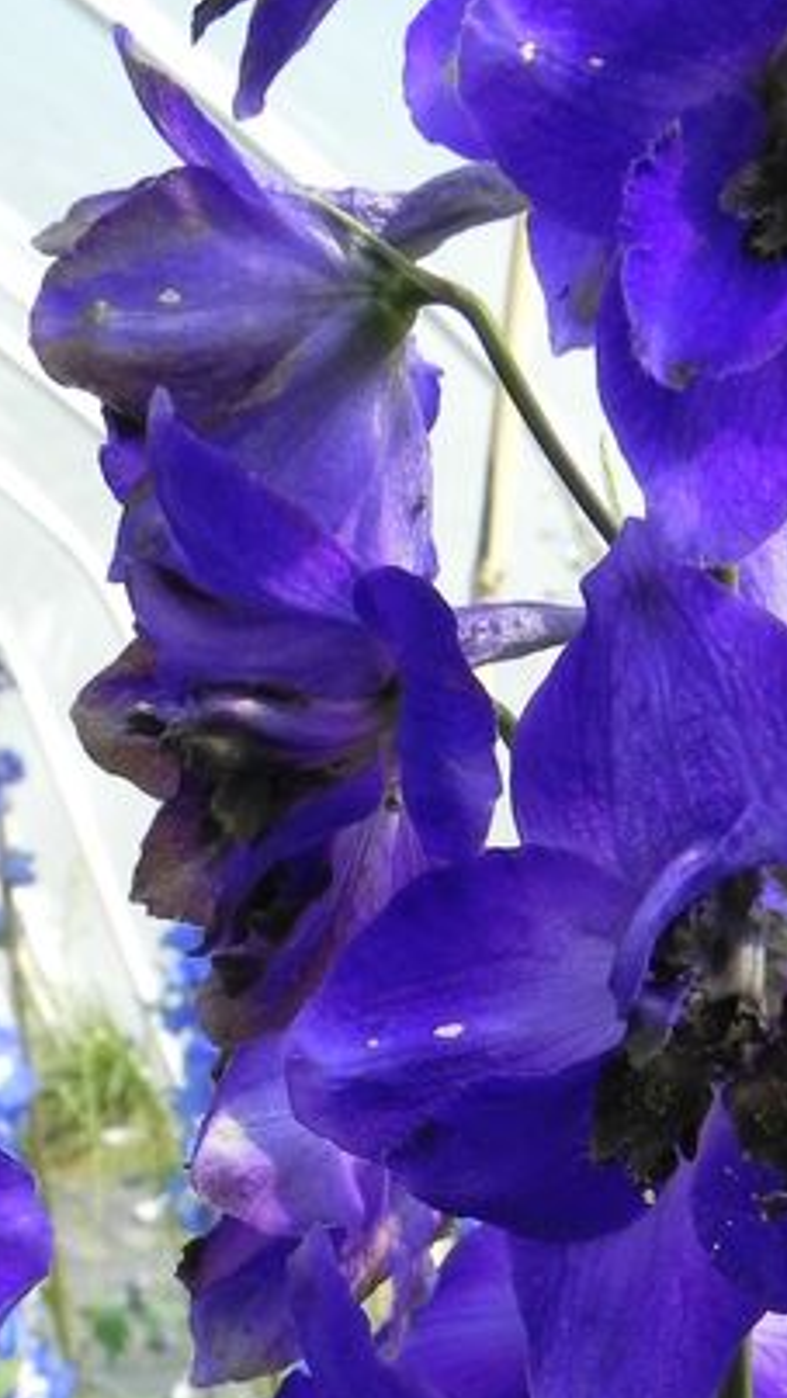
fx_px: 2965
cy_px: 1304
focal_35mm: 80
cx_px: 641
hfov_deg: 15.0
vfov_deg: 25.5
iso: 160
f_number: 5.6
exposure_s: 1/320
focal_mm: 6.6
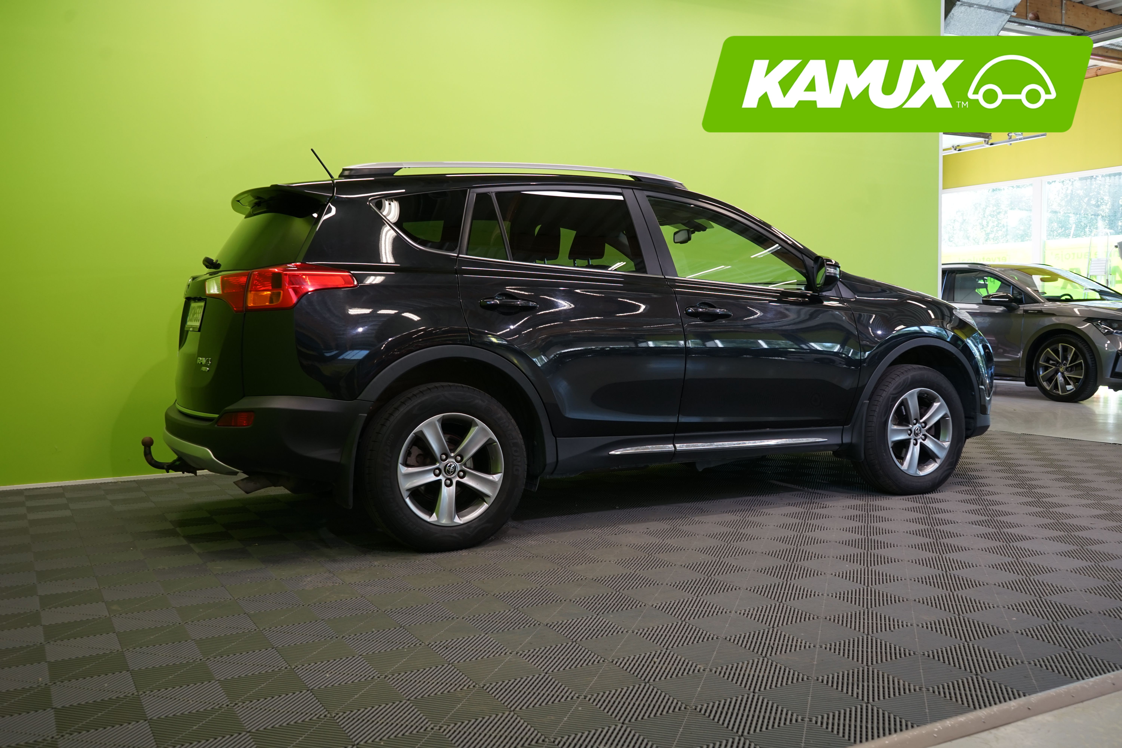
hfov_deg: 58.7
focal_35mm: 32
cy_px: 374
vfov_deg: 41.1
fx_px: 997
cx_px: 561
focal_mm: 32
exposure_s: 1/30
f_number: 6.3
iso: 500
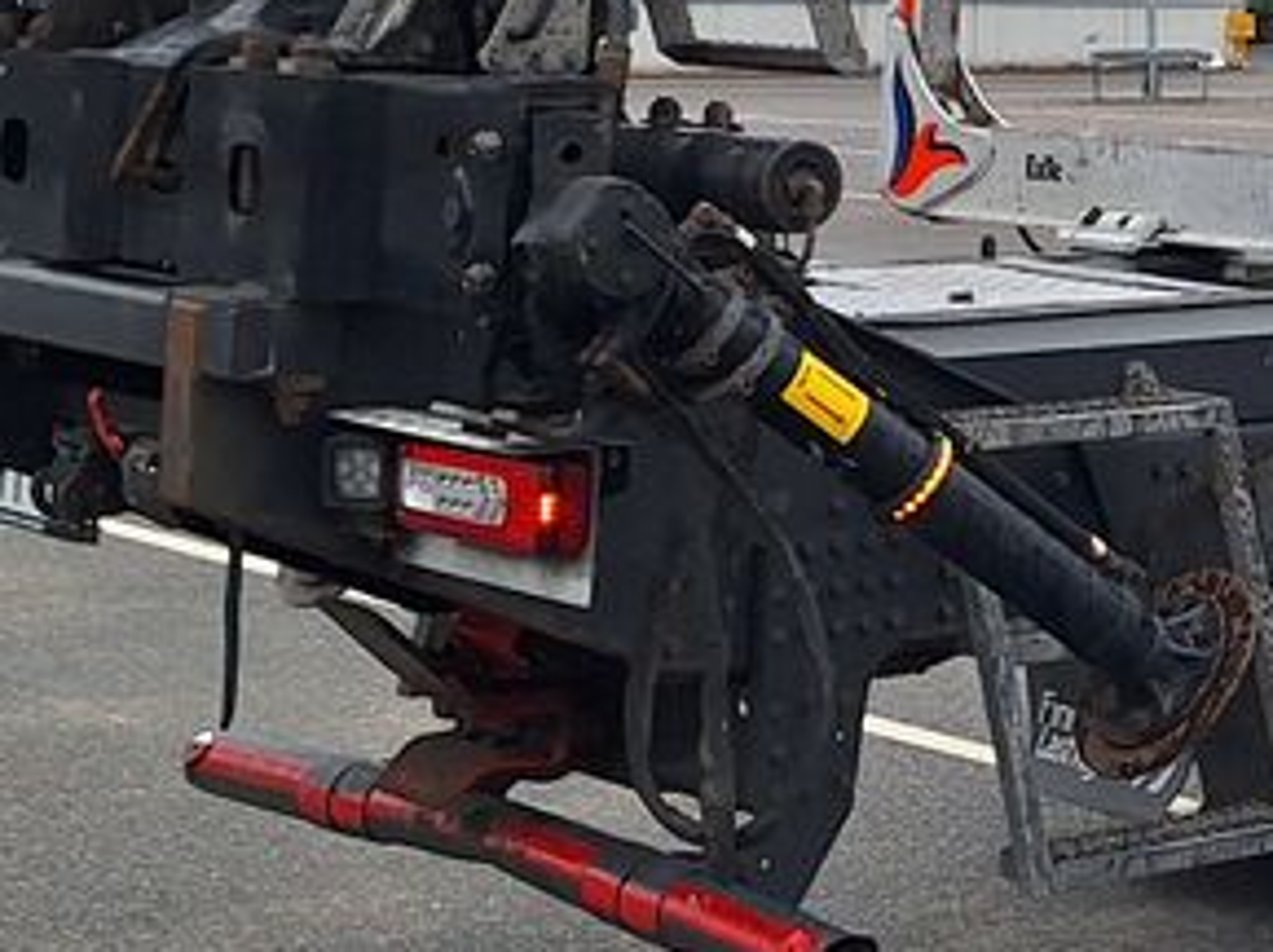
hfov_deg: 17.8
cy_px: -128
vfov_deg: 14.1
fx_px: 3746
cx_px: 1744
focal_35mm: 102
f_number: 1.8
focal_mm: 5.54
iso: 40
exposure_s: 1/1493
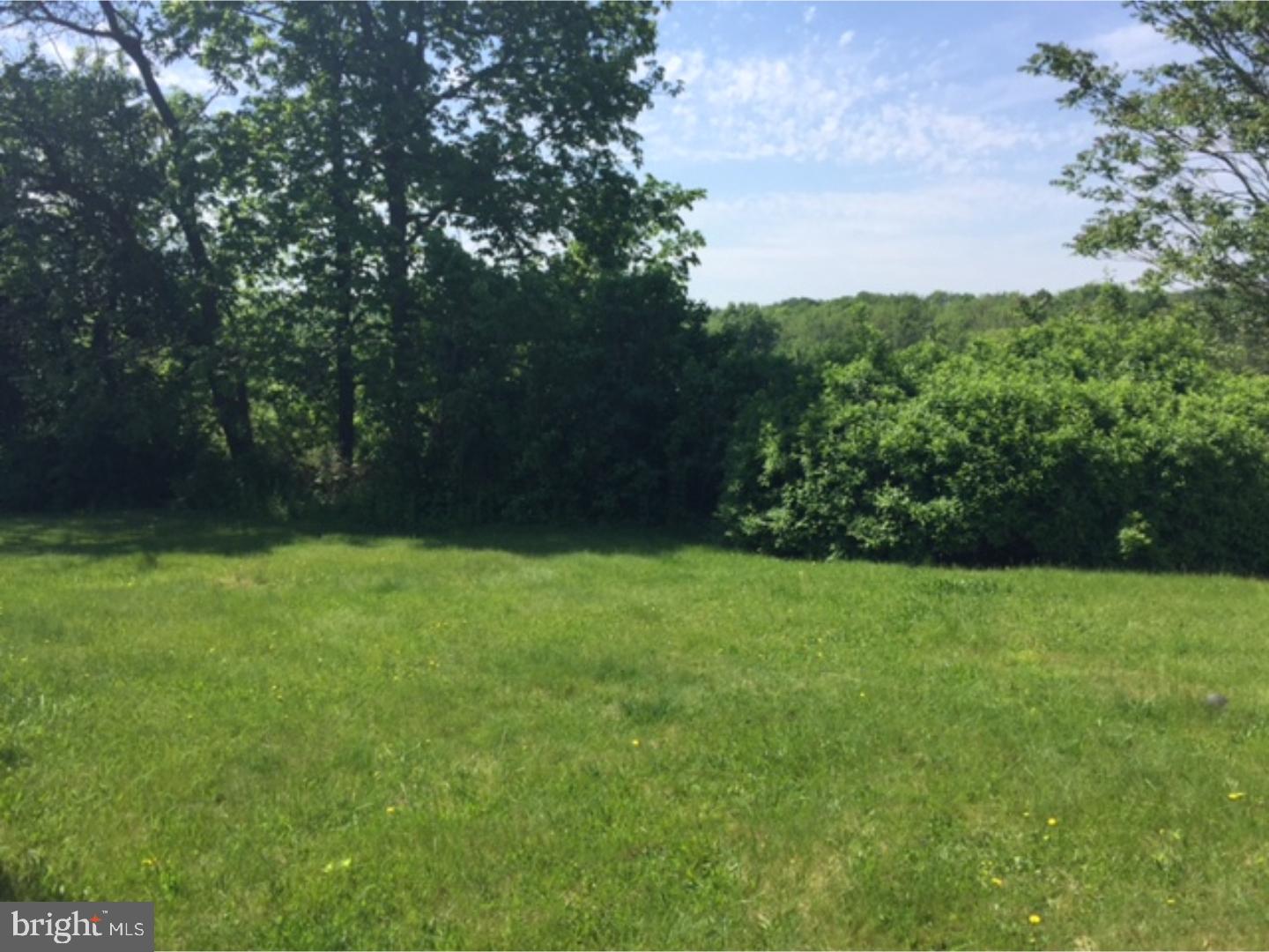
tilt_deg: -7.9
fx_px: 1063
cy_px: 476
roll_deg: +1.7
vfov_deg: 48.2
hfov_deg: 61.7
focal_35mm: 29
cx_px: 634
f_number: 2.2
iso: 32
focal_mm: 4.15
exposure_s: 1/2198
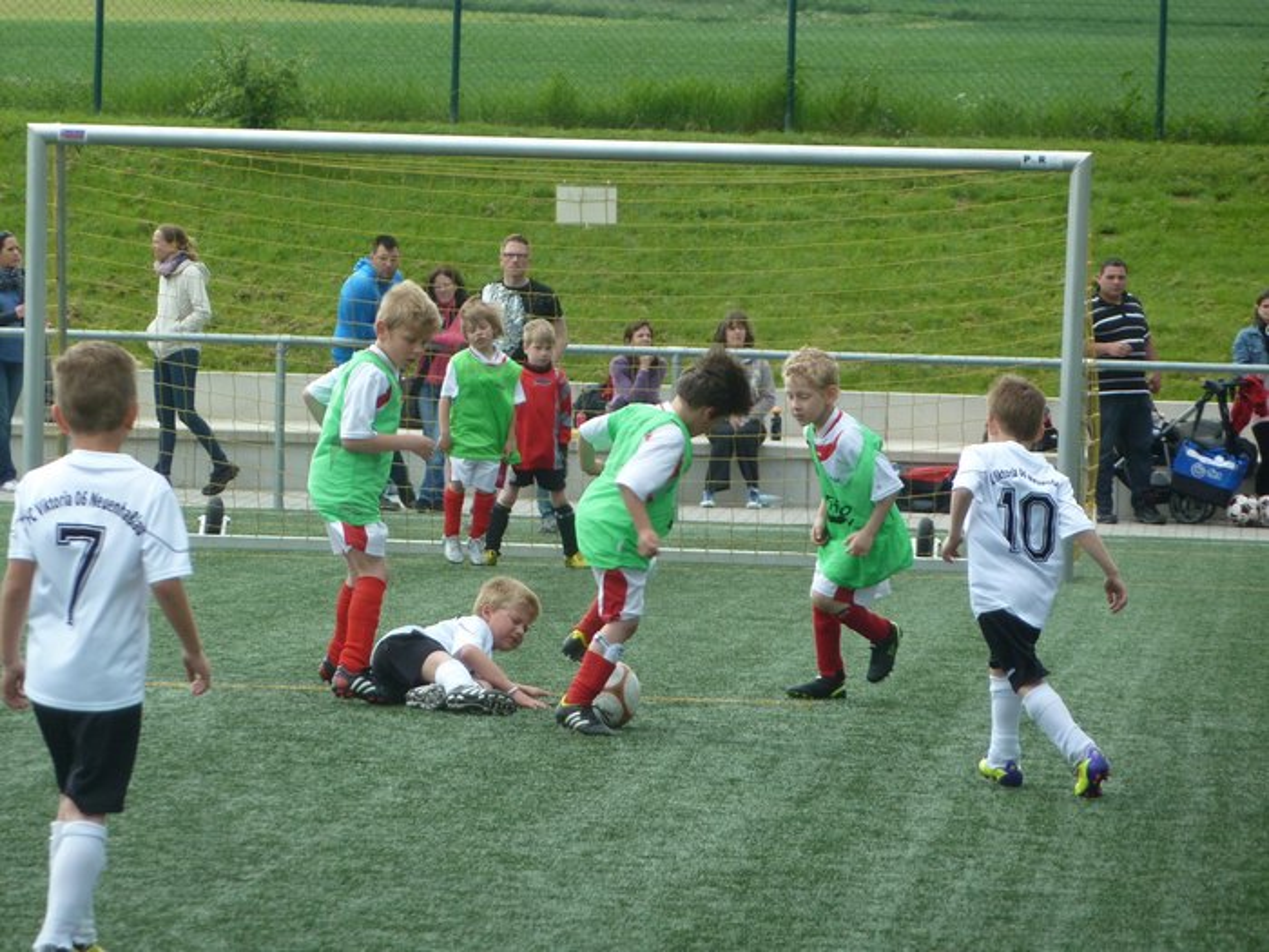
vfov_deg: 5.0
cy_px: 476
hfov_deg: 6.6
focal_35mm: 300
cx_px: 634
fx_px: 10998
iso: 160
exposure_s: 1/320
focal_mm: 49.2
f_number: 4.9
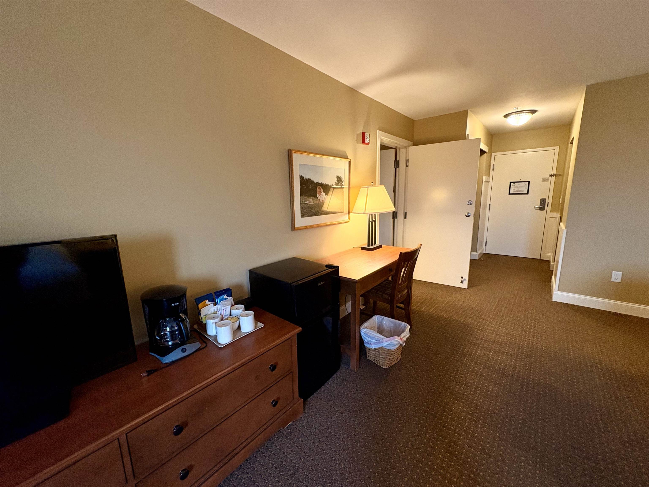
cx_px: 324
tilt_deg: -10.6
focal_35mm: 14
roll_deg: +2.4
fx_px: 262
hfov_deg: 102.1
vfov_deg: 85.7
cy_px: 244
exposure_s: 1/60
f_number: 2.2
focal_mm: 2.22
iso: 320
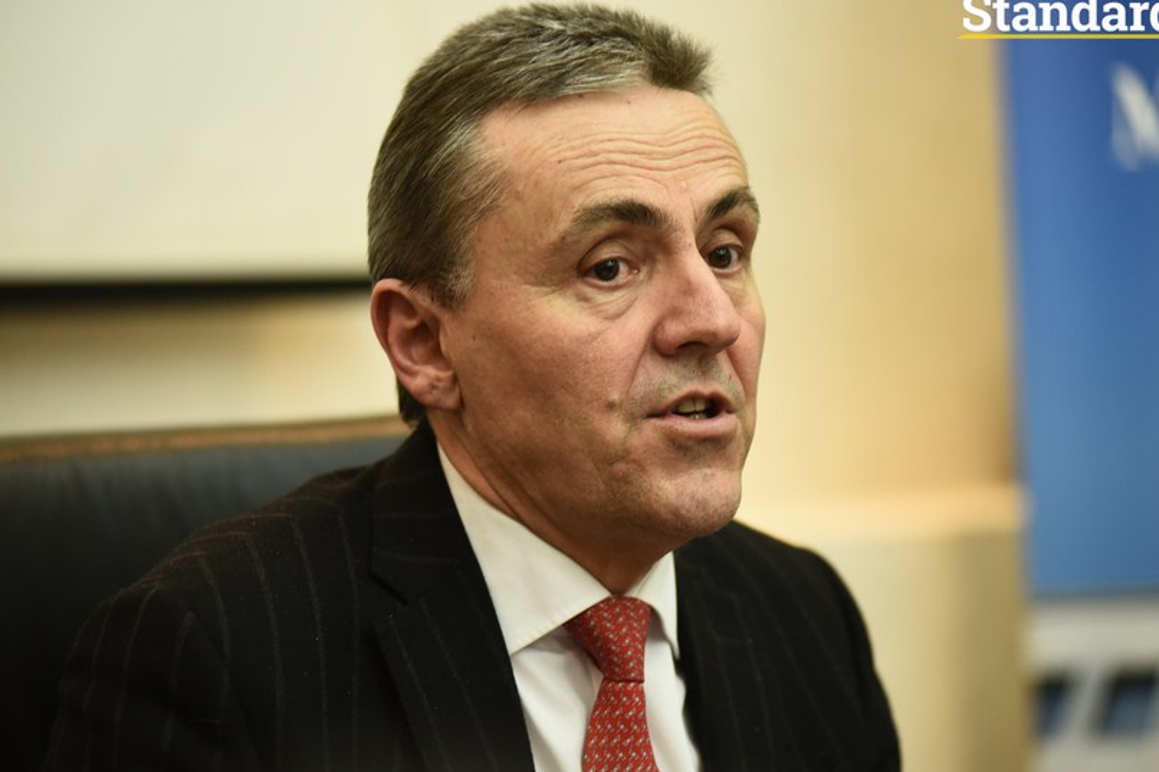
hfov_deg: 15.7
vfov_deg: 10.5
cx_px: 591
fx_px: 4216
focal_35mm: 131
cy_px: 390
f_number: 2.8
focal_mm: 125
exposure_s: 1/125
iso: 2000
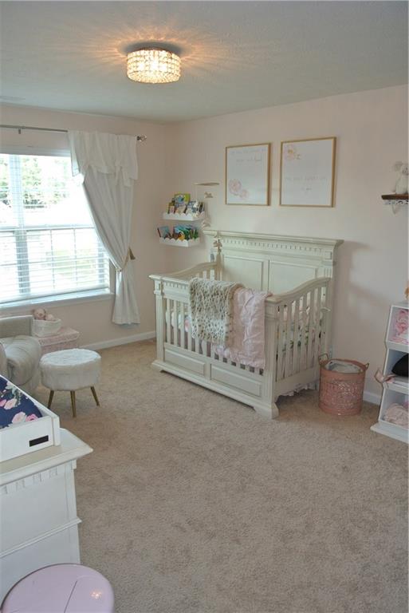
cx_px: 204
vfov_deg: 63.6
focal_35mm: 29
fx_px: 494
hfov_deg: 45.0
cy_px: 306
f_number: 3.5
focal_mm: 11
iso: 320
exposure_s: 1/60
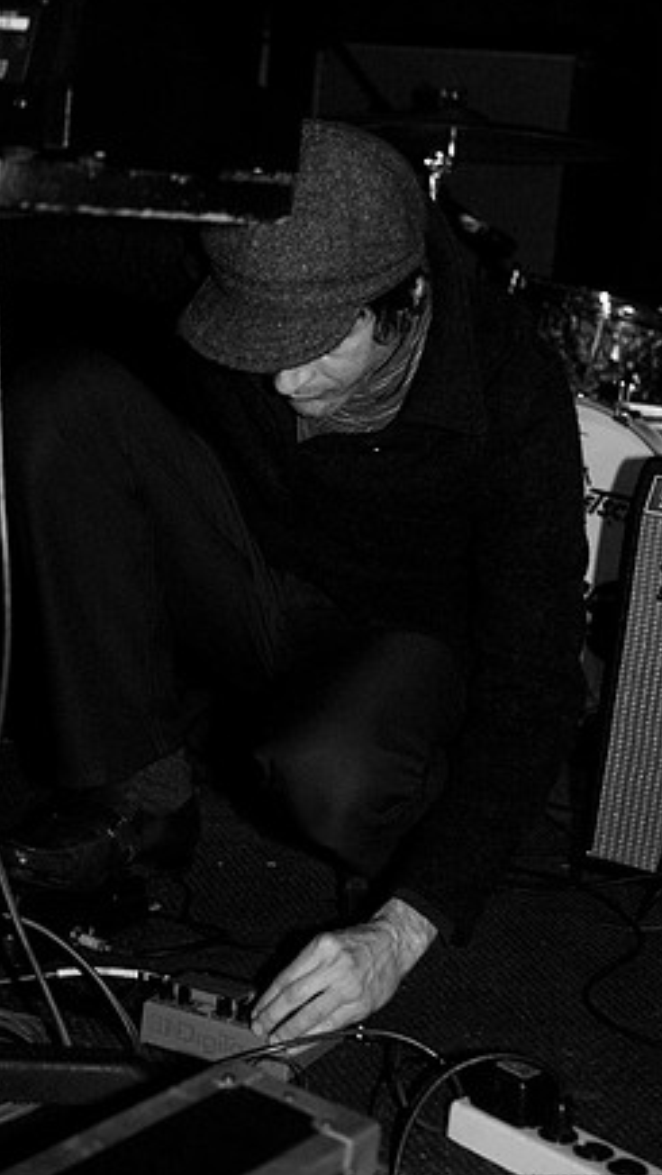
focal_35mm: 65
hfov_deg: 18.6
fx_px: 2026
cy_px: 589
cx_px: 331
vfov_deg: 32.3
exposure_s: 1/40
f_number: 2.8
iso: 800
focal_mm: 40
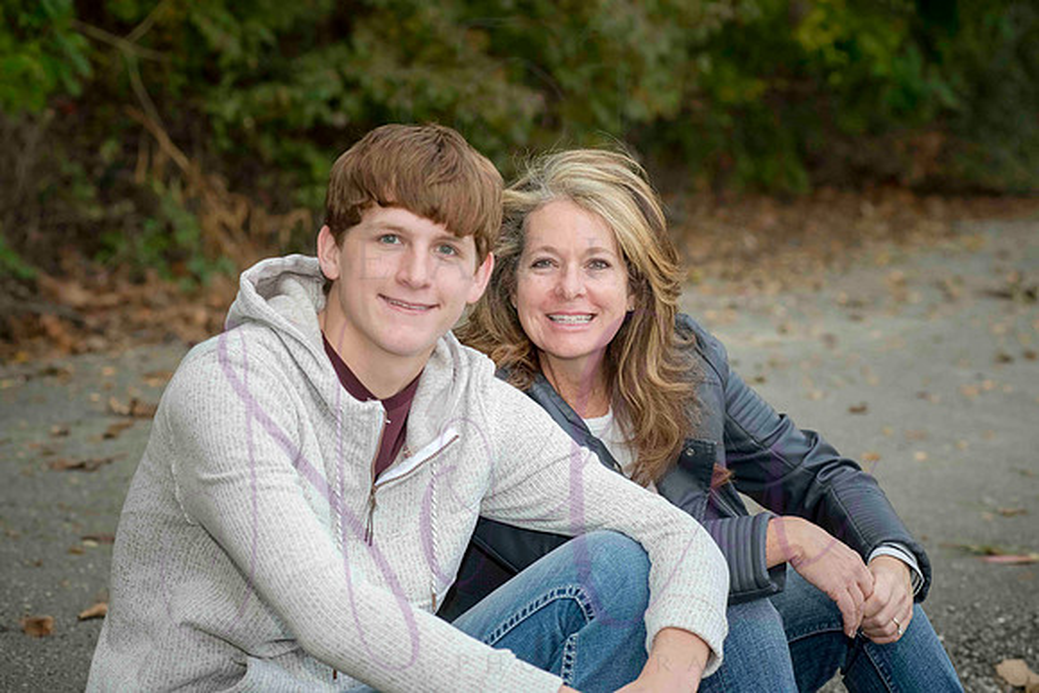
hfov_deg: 20.4
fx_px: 2887
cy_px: 346
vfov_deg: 13.7
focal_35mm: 100
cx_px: 520
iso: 800
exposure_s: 1/640
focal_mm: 100
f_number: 6.3
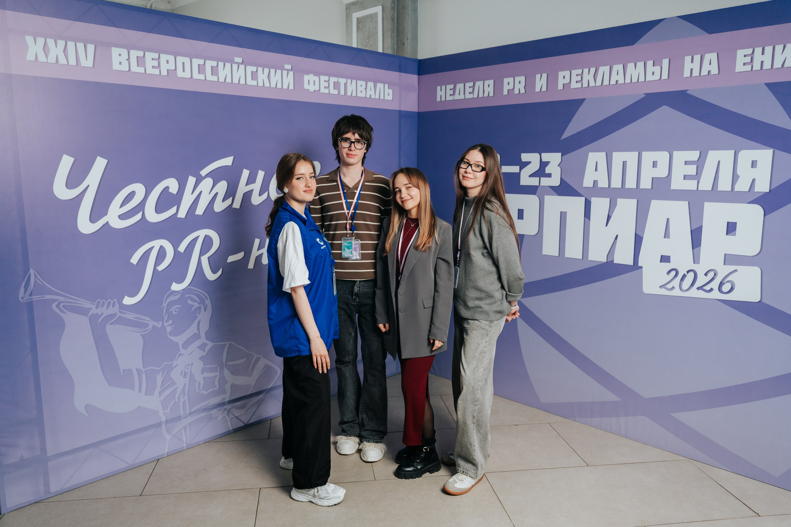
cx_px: 396
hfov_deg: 65.5
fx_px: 615
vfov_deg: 46.4
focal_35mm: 28
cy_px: 264
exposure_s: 1/200
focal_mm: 28
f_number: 2.8
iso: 1000
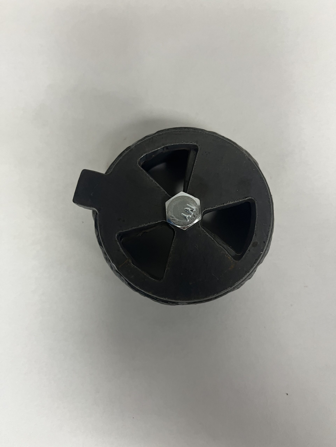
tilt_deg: -82.0
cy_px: 224
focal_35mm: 26
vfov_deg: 67.3
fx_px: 336
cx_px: 168
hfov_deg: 53.1
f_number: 1.6
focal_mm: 5.1
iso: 125
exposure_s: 1/60
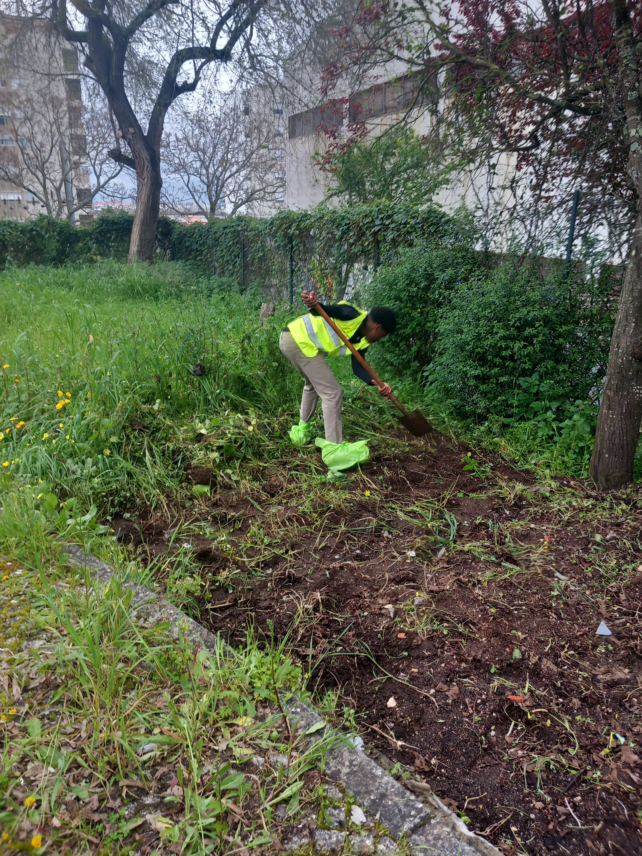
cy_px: 428
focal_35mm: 27
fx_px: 668
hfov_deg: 51.4
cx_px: 321
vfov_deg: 65.3
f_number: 1.8
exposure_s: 1/50
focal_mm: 4
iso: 25
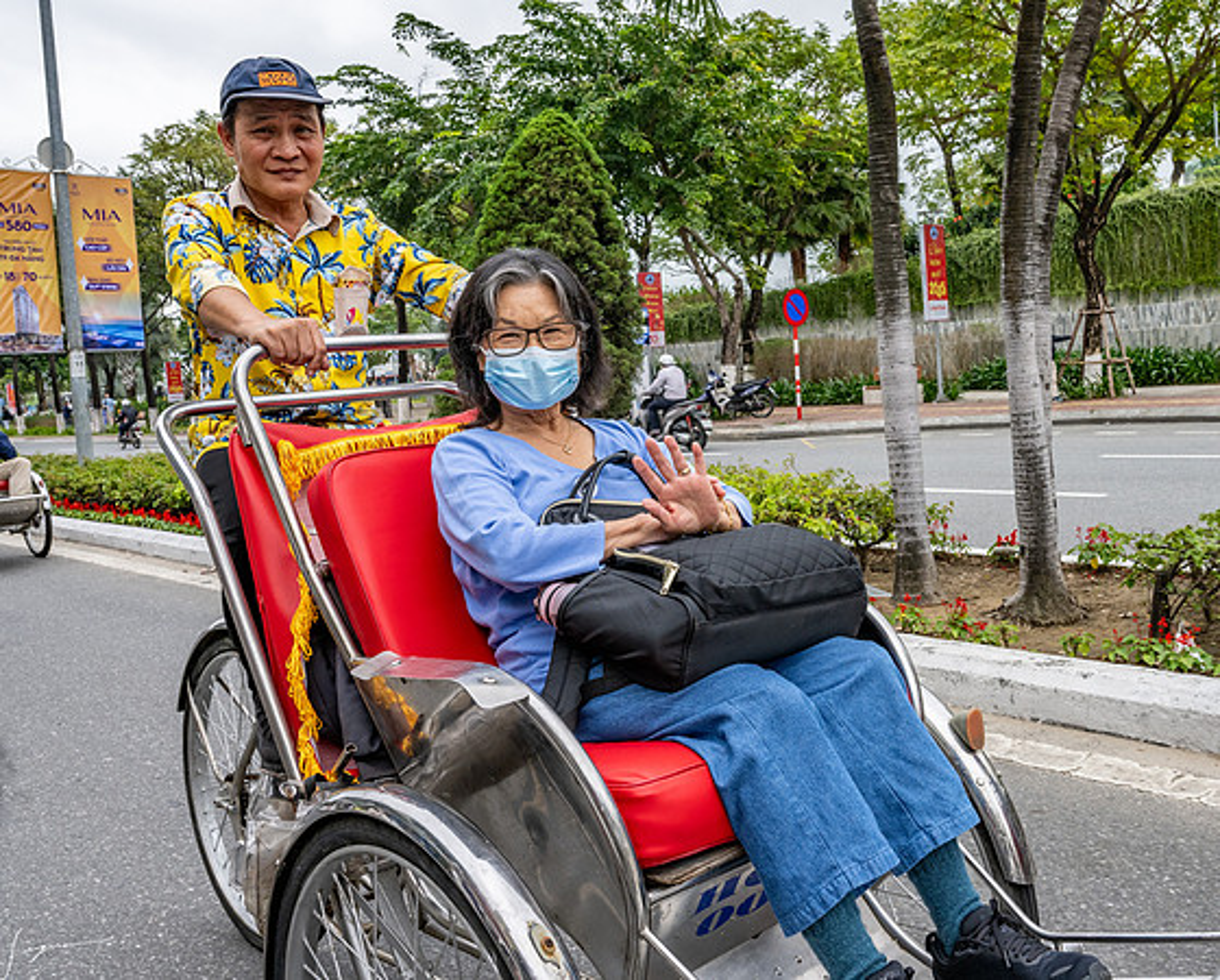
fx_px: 1261
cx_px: 730
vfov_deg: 42.5
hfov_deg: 51.3
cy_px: 458
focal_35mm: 35
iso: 280
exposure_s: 1/320
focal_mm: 24
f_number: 8
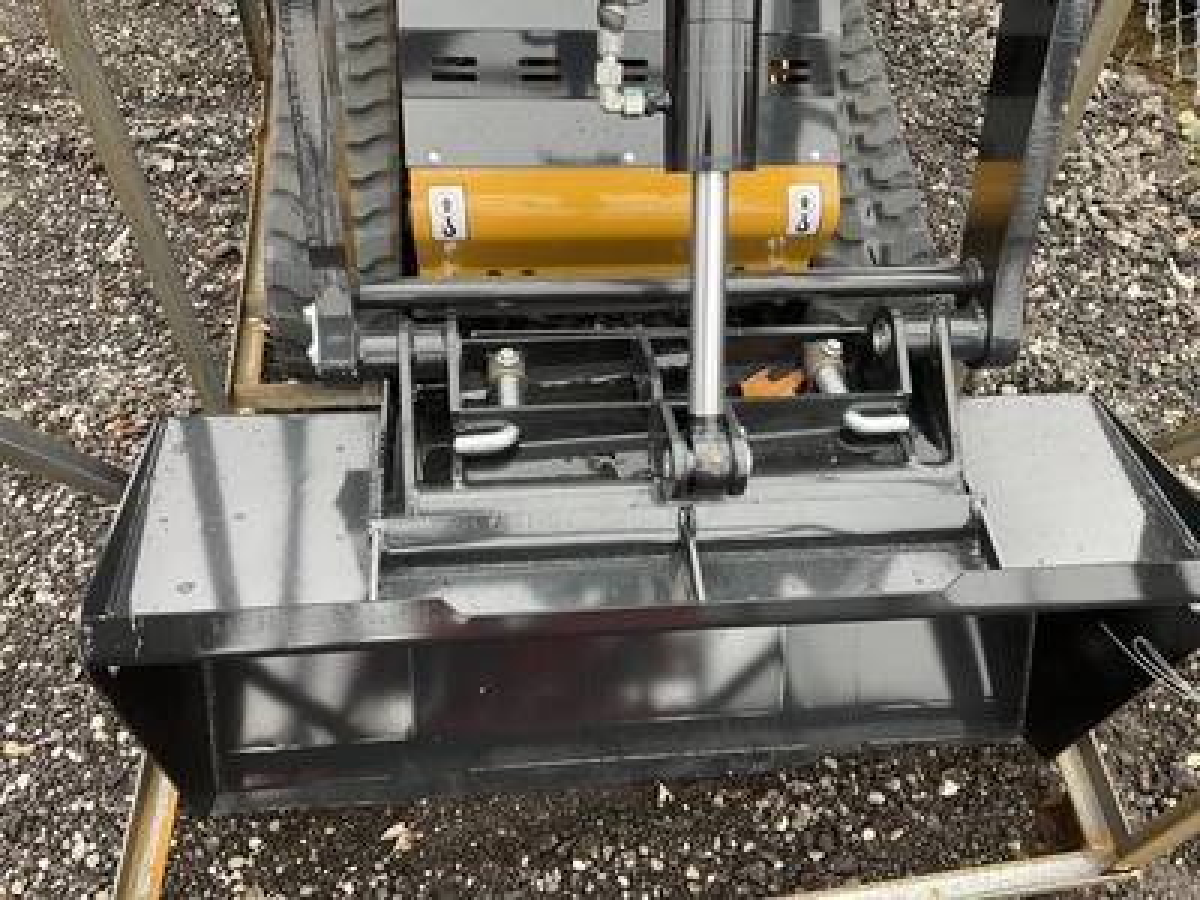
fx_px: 1005
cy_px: 450
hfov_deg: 61.7
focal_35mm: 29
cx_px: 600
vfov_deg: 48.2
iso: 32
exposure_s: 1/122
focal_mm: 3
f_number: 1.8
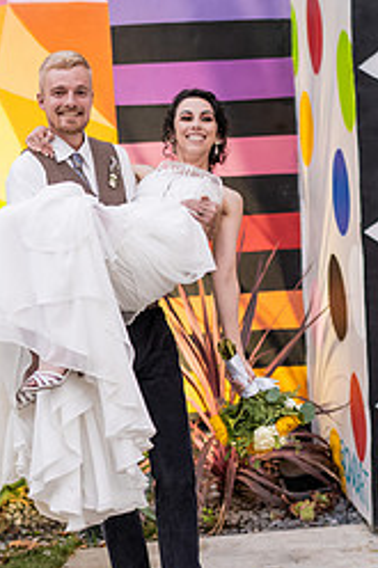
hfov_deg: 13.7
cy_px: 293
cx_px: 137
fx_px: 1577
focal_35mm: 100
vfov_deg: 20.4
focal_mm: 55
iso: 500
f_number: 2.2
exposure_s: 1/160
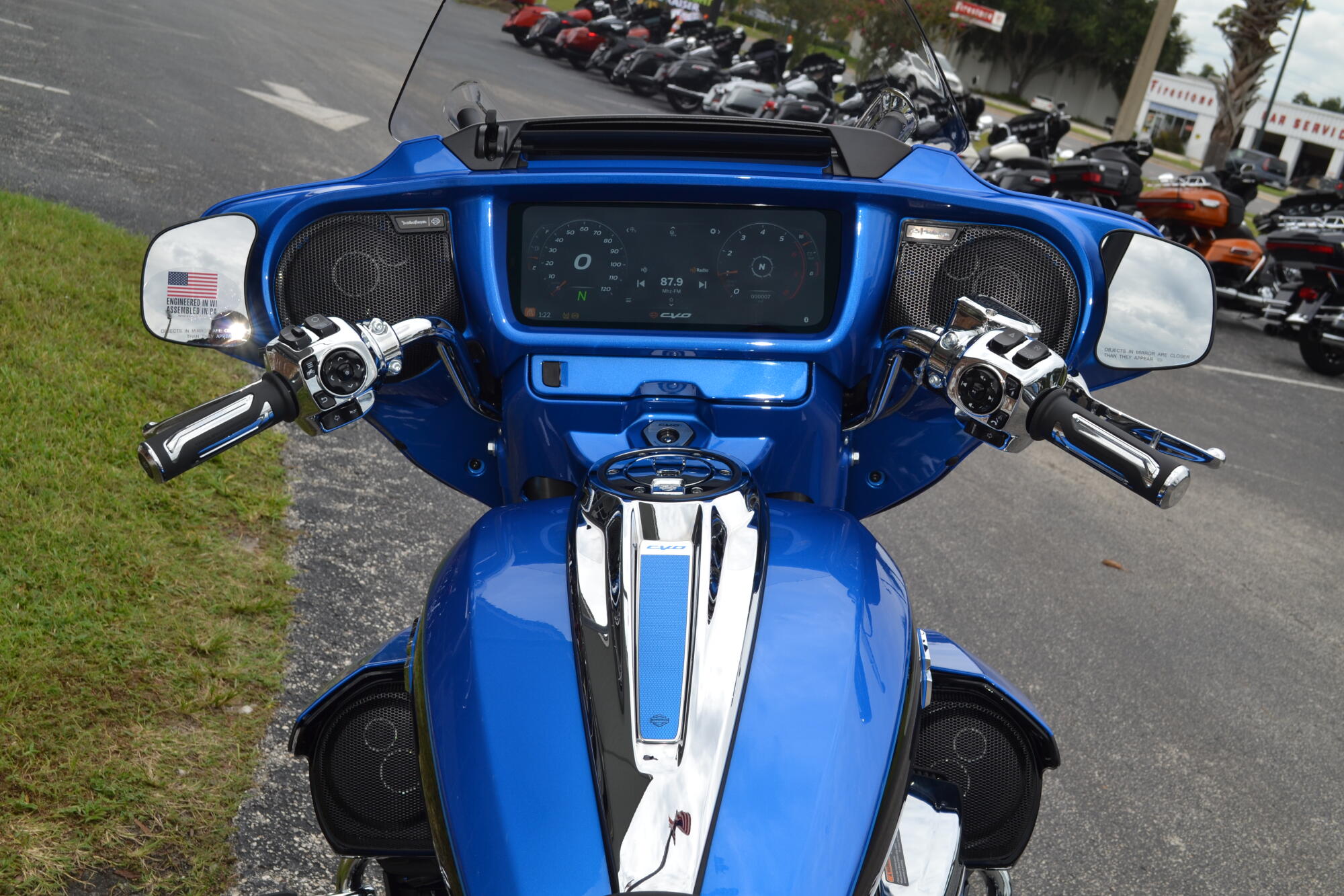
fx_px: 1568
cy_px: 448
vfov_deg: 31.9
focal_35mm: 42
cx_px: 672
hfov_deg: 46.4
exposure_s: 1/200
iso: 100
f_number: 8
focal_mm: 28
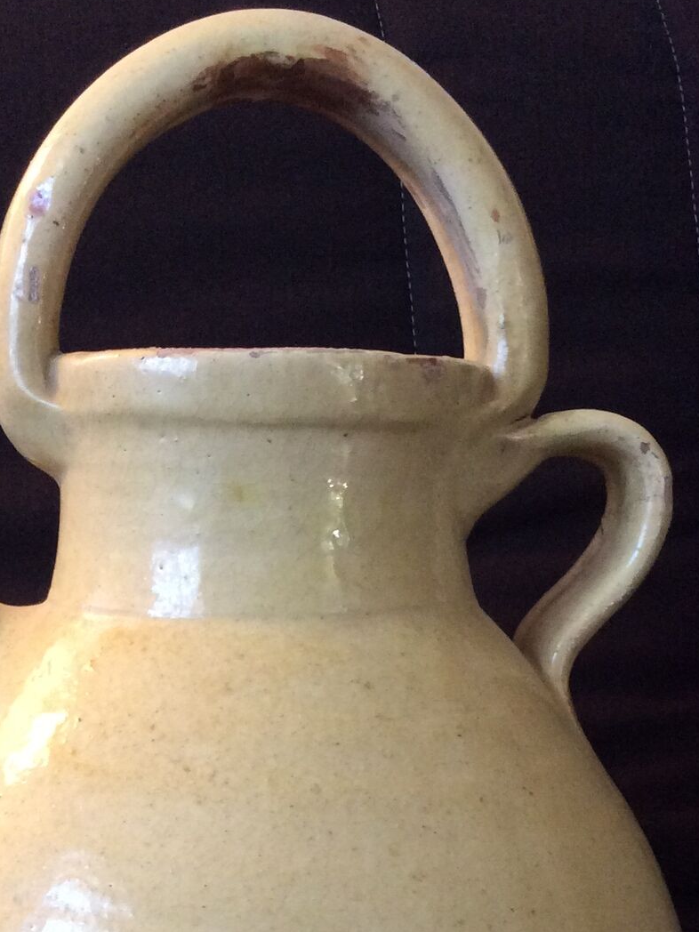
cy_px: 820
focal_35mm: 61
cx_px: 222
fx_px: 1642
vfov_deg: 30.4
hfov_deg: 23.9
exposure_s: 1/25
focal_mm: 3.3
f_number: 2.4
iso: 160
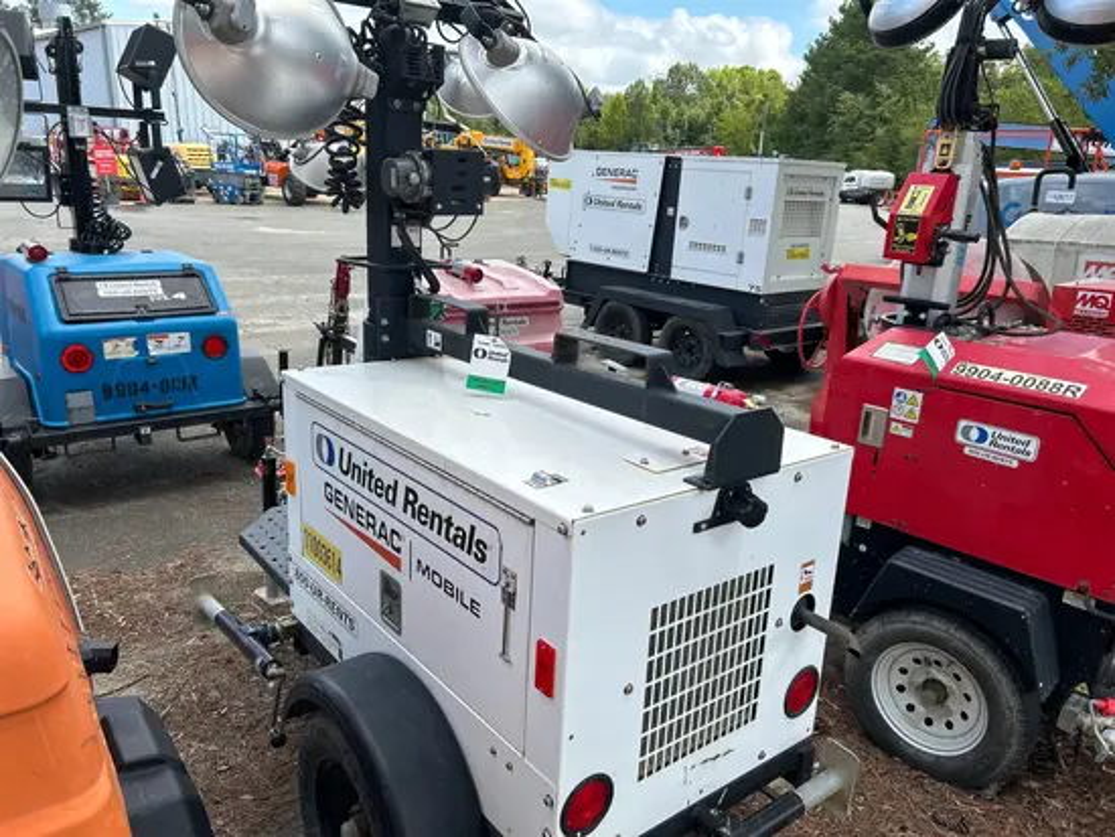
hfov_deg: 67.3
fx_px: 838
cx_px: 558
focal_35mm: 26
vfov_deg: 53.1
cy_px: 418
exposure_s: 1/1449
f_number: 1.5
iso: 50
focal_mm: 5.7
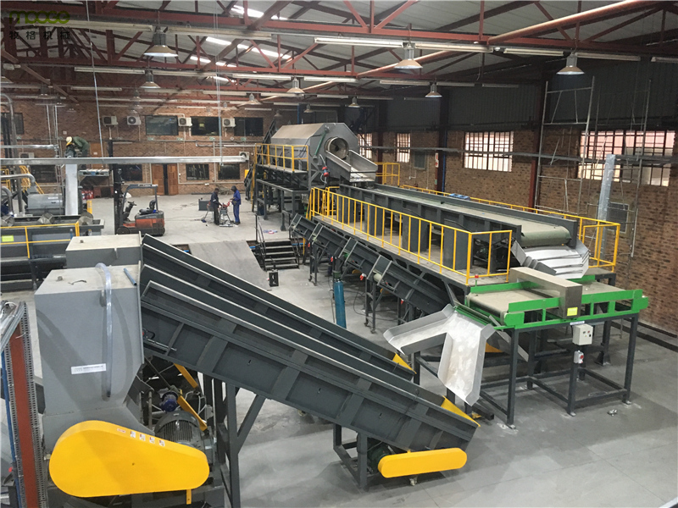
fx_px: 568
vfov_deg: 48.2
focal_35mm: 29
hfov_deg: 61.7
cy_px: 254
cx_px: 339
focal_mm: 4.15
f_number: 2.2
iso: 200
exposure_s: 1/25
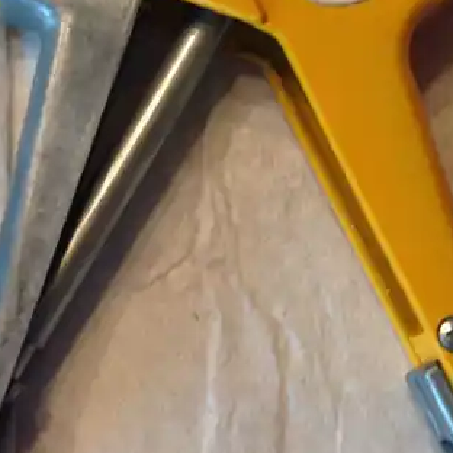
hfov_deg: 17.3
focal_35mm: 99
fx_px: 1466
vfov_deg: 17.5
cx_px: 44
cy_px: 145
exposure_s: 1/17
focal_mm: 4.28
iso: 50
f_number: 2.4
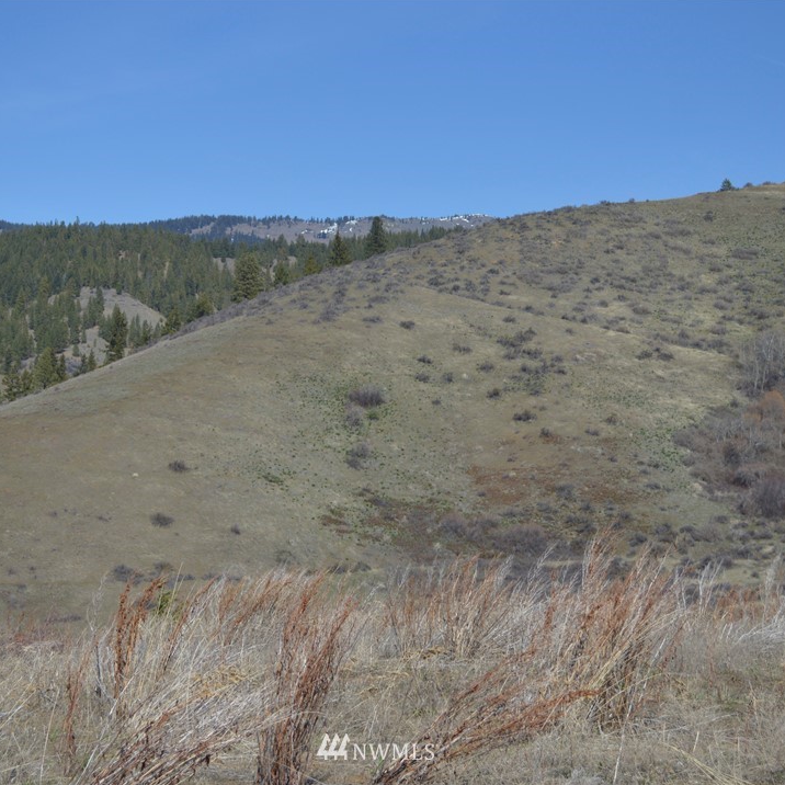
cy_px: 392
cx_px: 379
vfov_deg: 25.5
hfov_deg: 25.5
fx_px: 1736
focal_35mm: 68
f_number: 5
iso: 100
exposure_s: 1/800
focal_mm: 35
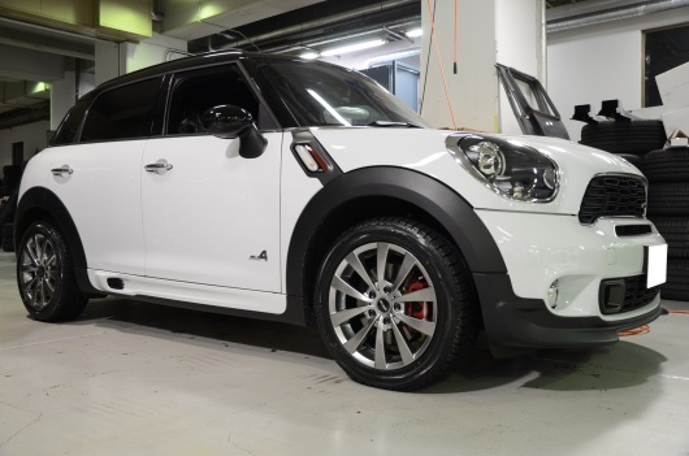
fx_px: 630
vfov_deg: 39.8
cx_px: 344
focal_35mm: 33
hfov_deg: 57.3
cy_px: 228
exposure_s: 1/25
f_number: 4
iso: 560
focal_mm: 22
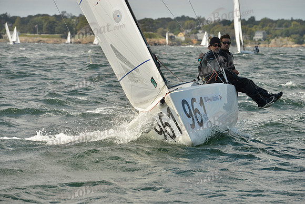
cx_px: 152
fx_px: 1483
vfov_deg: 7.9
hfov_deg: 11.7
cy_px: 102
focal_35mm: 175
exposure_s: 1/1600
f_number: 9
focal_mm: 175
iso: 400
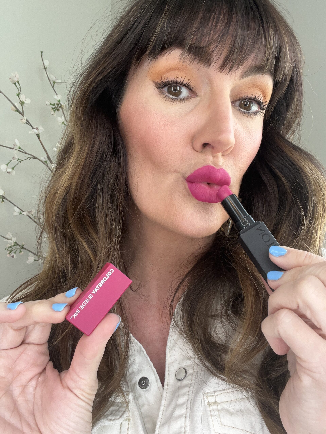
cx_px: 163
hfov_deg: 46.8
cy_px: 217
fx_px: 377
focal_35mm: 30
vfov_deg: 60.0
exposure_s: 1/60
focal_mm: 2.71
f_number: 2.2
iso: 50
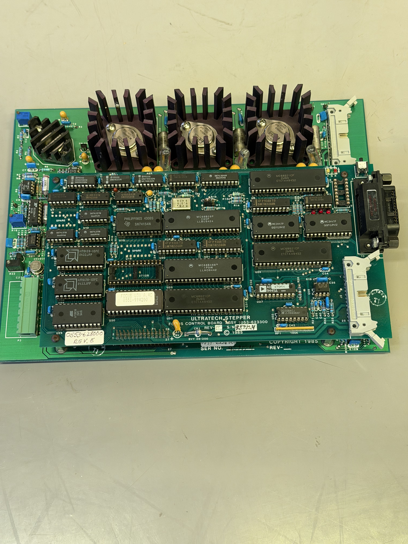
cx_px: 204
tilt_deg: -69.6
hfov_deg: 30.3
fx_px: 754
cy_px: 272
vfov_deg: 39.7
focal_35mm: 48
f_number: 1.78
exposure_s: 1/40
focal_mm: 6.76
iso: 320
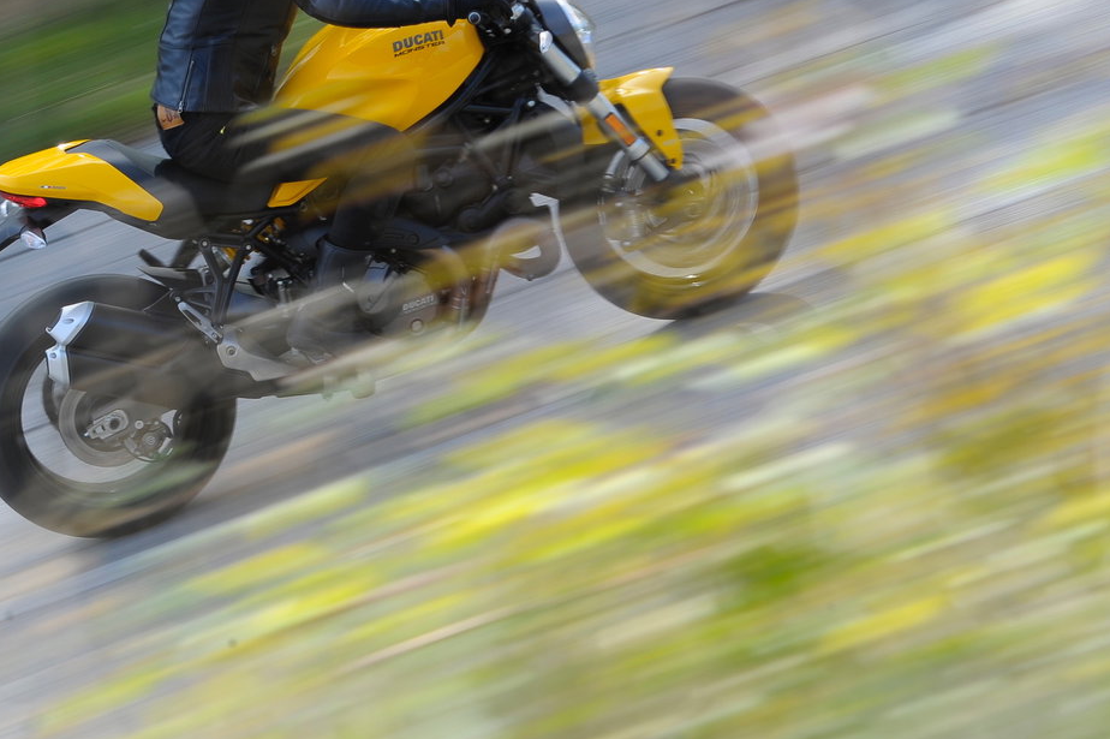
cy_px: 270
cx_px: 567
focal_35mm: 194
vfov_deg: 7.1
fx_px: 5978
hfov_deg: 10.6
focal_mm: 112
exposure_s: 1/40
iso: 200
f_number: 14
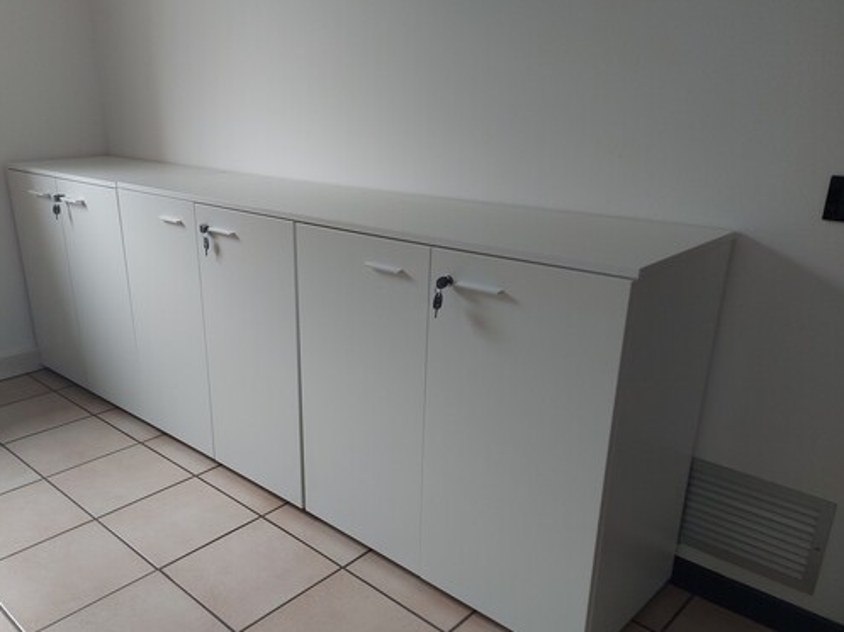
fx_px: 707
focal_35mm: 29
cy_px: 364
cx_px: 341
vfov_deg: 48.0
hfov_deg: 61.2
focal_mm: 5.23
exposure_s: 1/60
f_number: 1.8
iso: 64
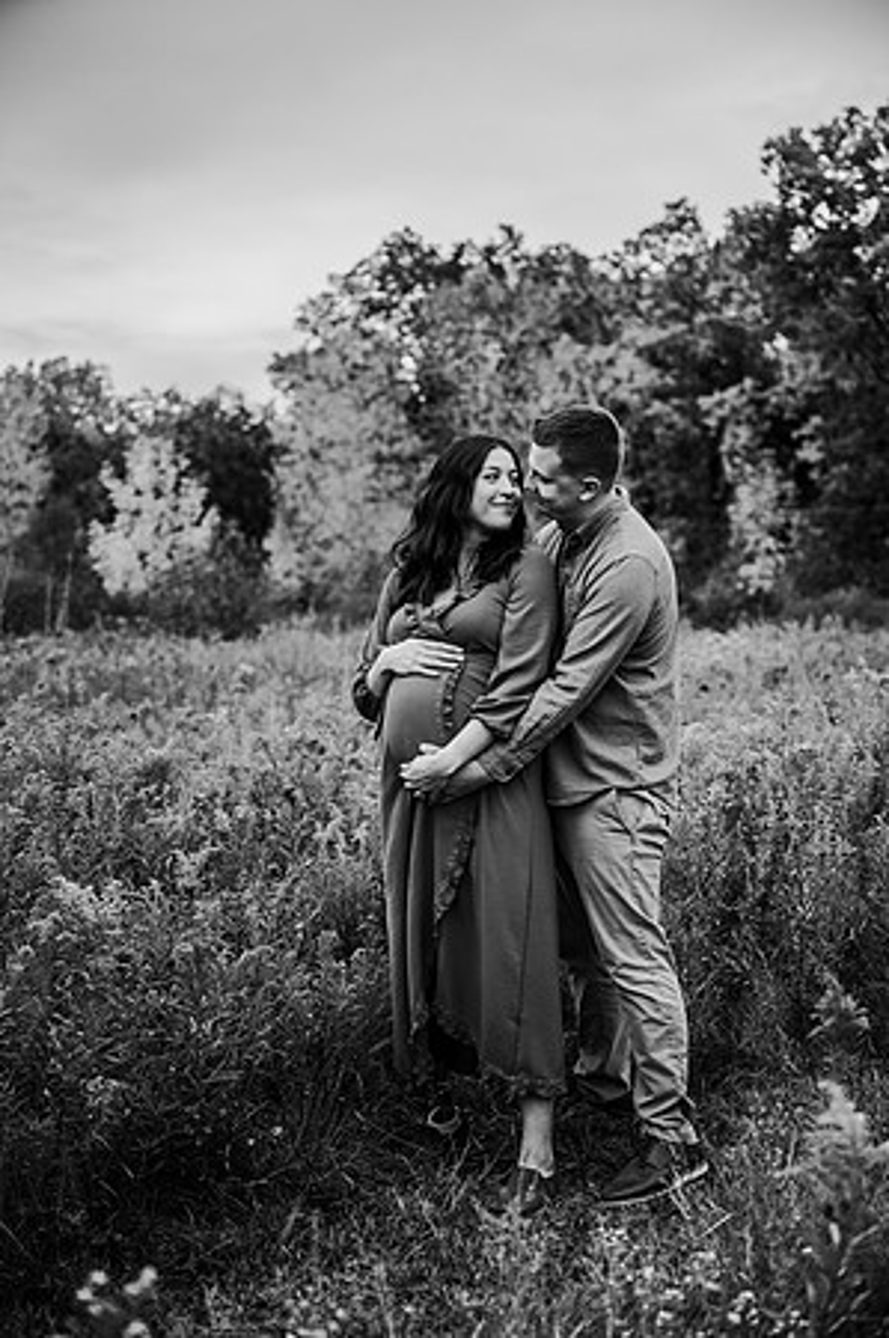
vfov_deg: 41.2
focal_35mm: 48
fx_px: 1782
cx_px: 444
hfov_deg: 28.0
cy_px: 669
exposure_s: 1/400
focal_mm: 48
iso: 200
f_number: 2.8
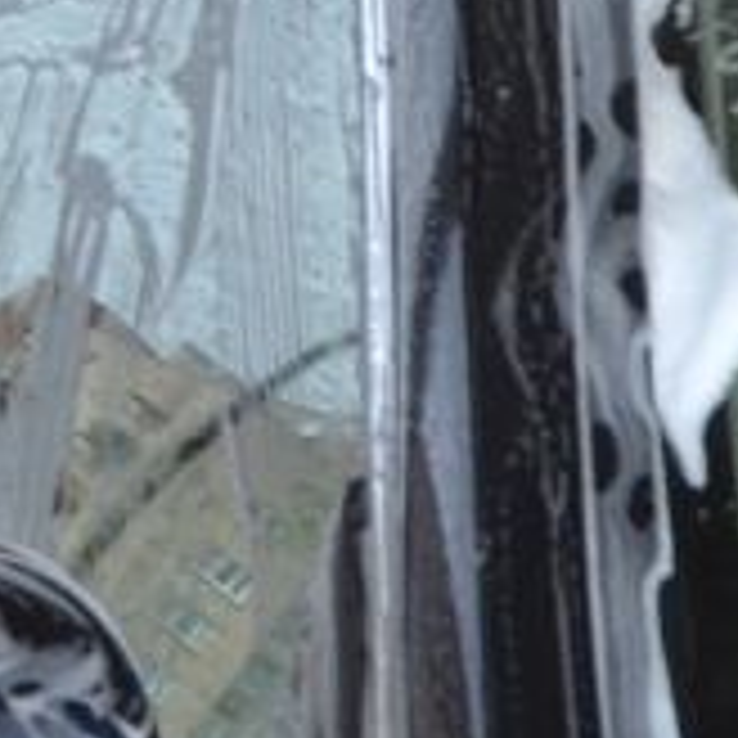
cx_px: -1179
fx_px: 14062
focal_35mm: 583
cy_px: 274
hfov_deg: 3.0
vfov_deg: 3.0
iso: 400
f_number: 10
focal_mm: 50
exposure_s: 1/200
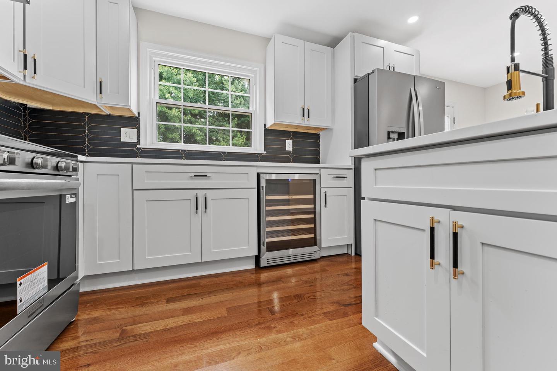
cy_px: 186
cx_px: 278
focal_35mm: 14
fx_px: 217
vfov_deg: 81.2
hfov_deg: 104.3
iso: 100
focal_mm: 14
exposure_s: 1/2
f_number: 8
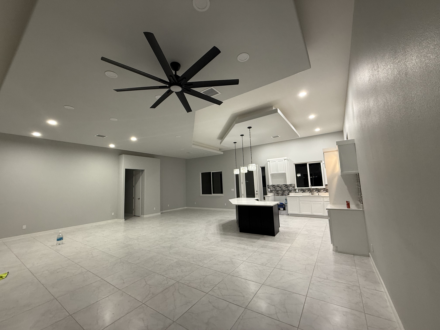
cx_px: 220
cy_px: 165
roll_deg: +1.8
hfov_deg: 102.1
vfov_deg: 85.7
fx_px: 178
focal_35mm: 14
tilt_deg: +6.8
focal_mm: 2.22
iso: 250
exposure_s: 1/60
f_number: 2.2
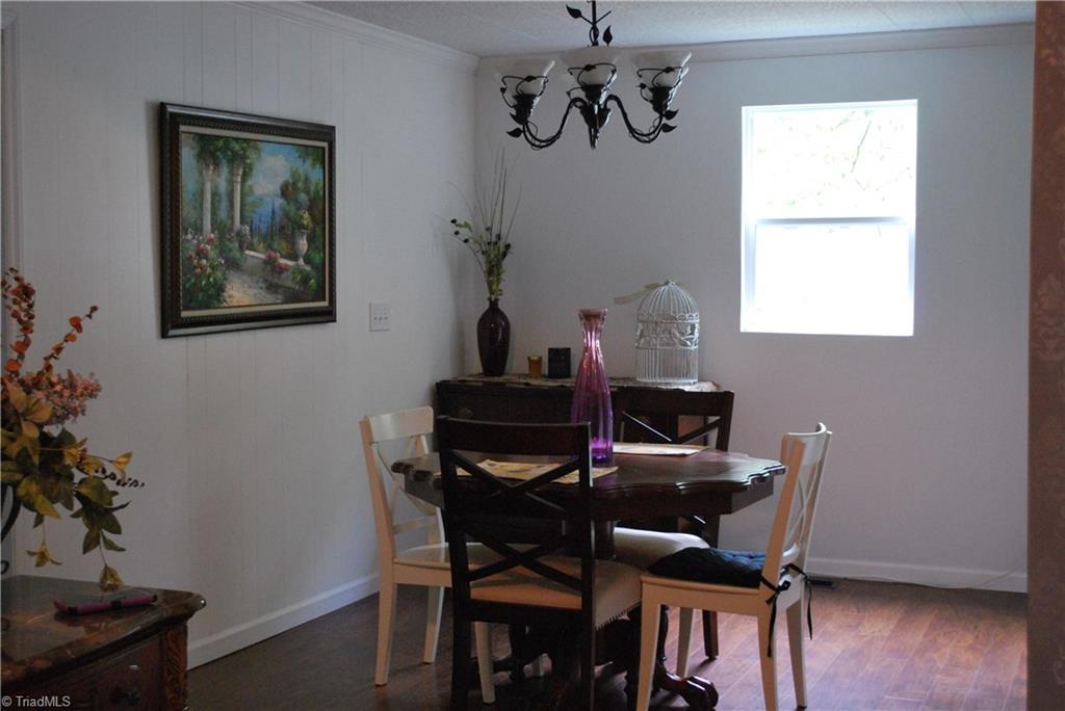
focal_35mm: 48
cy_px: 356
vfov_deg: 28.1
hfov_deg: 41.1
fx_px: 1421
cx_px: 532
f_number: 5
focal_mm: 32
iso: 1400
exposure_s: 1/30
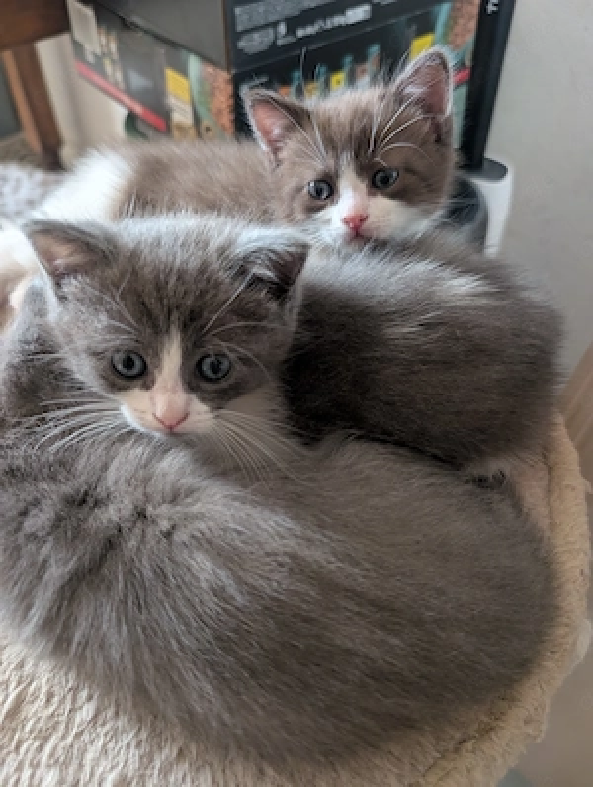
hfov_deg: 57.0
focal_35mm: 24
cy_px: 394
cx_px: 296
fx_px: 546
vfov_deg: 71.5
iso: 736
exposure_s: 1/77.4
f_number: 1.68
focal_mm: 6.9
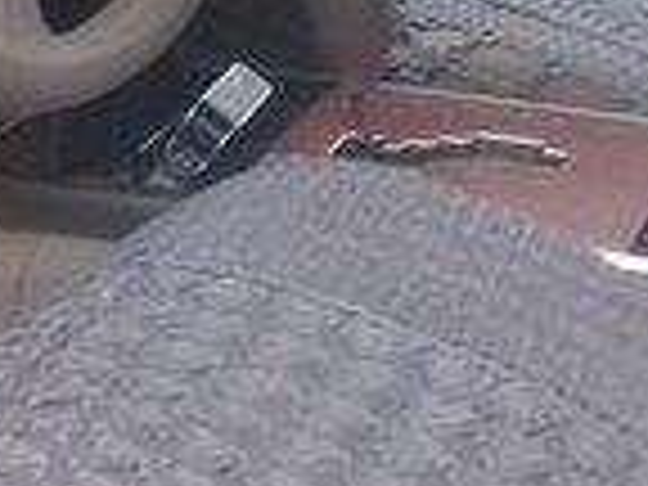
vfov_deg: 10.2
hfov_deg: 13.8
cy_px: -133
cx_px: 117
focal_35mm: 142
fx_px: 2658
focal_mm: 3.3
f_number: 2.2
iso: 80
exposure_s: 1/33
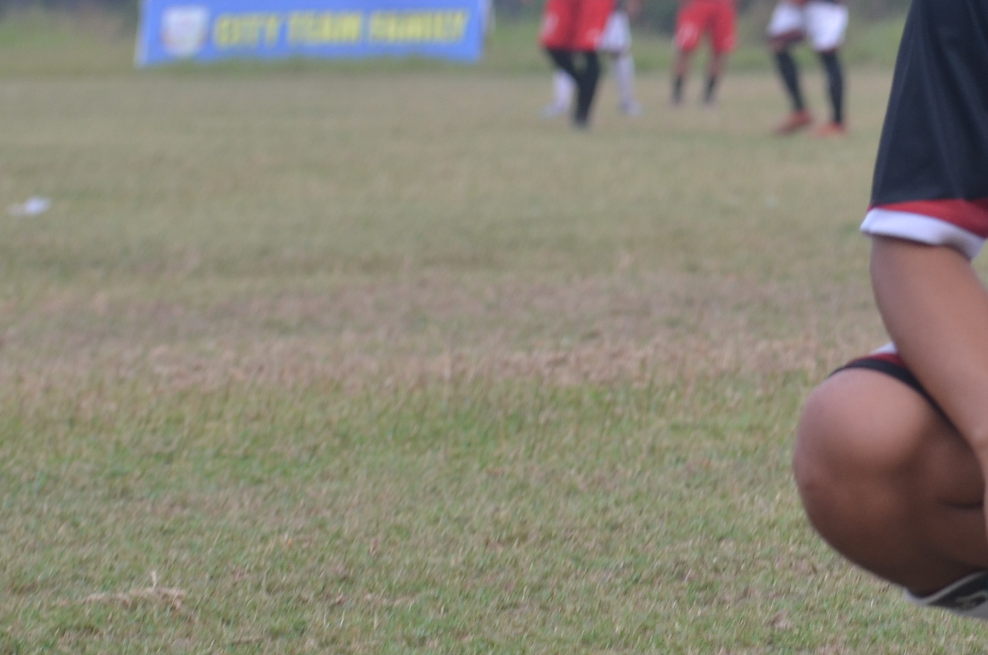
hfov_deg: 8.4
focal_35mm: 244
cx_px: 1052
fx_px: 6682
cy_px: 64
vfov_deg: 5.6
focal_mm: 70
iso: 400
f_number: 4.5
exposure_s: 1/50
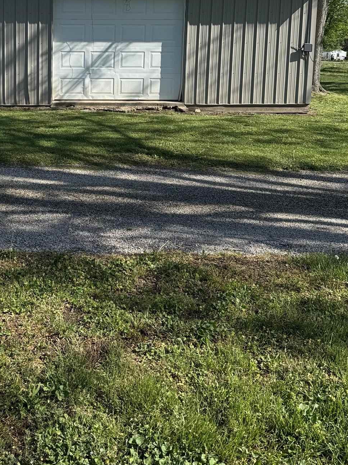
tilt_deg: -7.2
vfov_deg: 42.6
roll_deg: +0.3
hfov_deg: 32.4
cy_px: 119
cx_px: 57
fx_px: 577
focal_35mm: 43
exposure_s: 1/3096
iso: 80
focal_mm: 6.76
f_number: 1.78
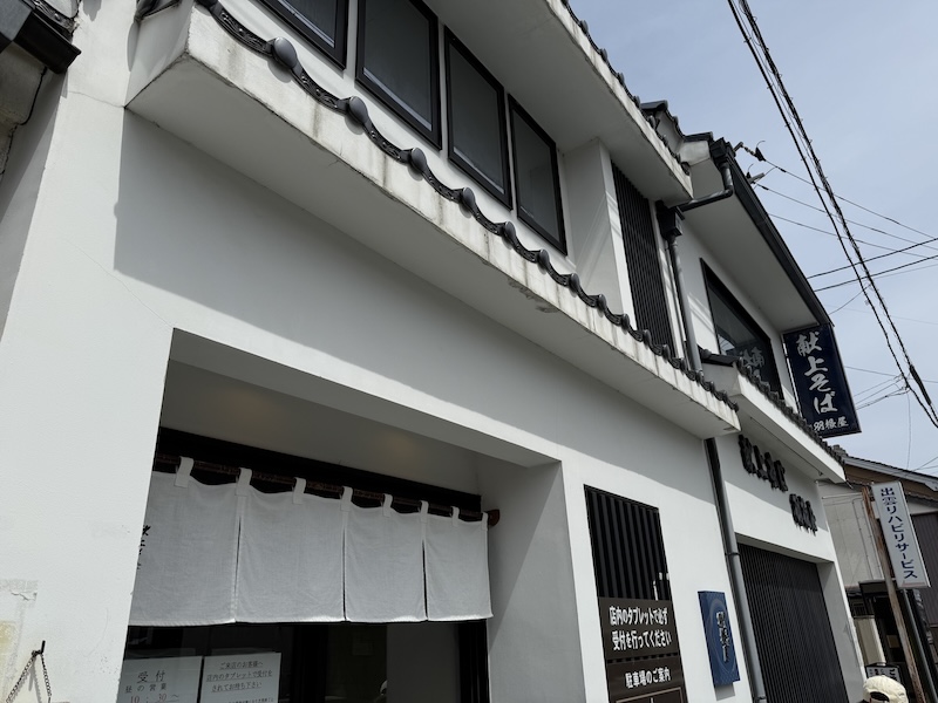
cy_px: 352
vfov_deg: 56.8
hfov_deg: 71.6
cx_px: 469
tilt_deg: +23.6
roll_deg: +3.8
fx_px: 650
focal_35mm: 24
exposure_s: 1/8130
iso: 80
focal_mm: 6.76
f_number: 1.78
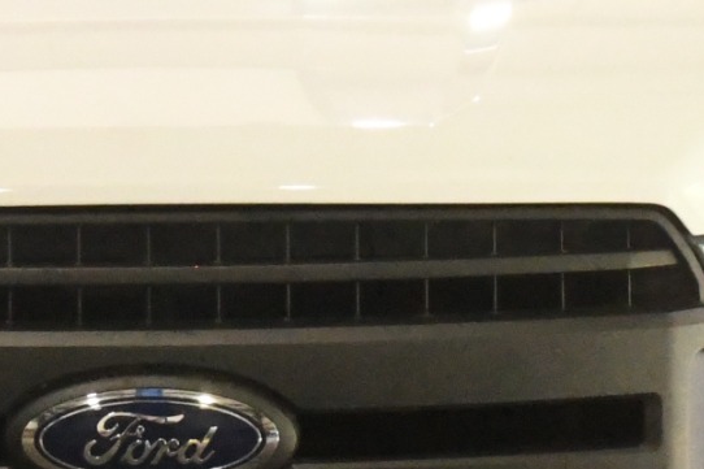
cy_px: 312
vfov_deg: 8.8
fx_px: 3050
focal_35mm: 156
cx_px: 75
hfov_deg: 13.1
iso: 10000
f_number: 9
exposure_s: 1/250
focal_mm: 22
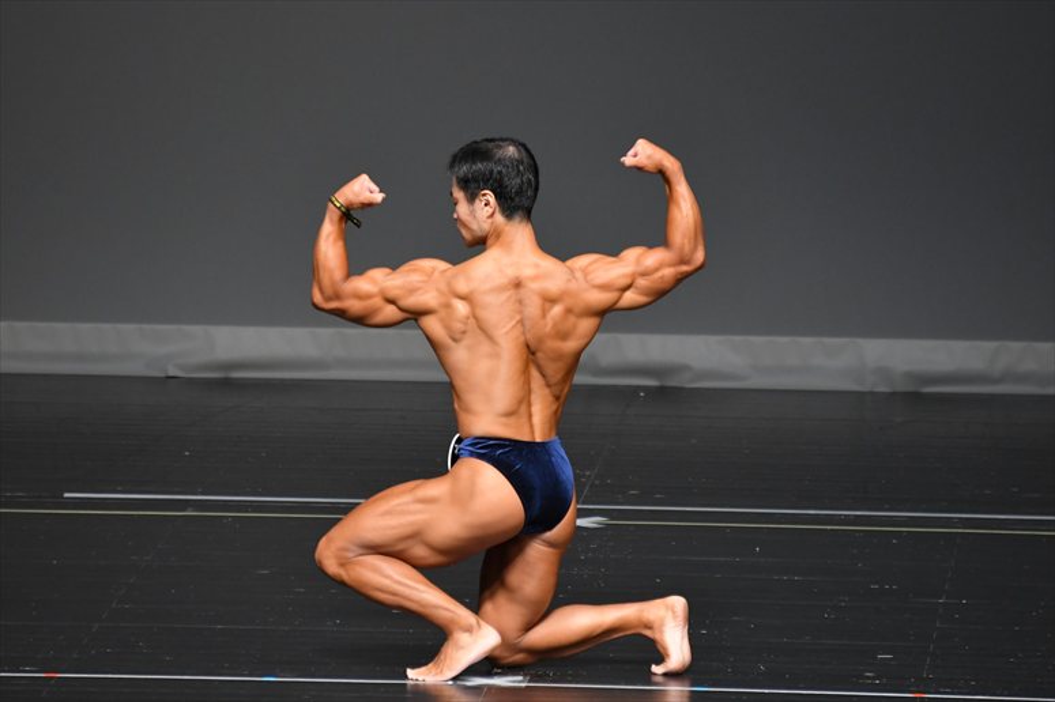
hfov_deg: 4.6
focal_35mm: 450
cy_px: 351
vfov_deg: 3.1
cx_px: 528
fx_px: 13181
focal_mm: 300
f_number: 5.6
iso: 2500
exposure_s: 1/400
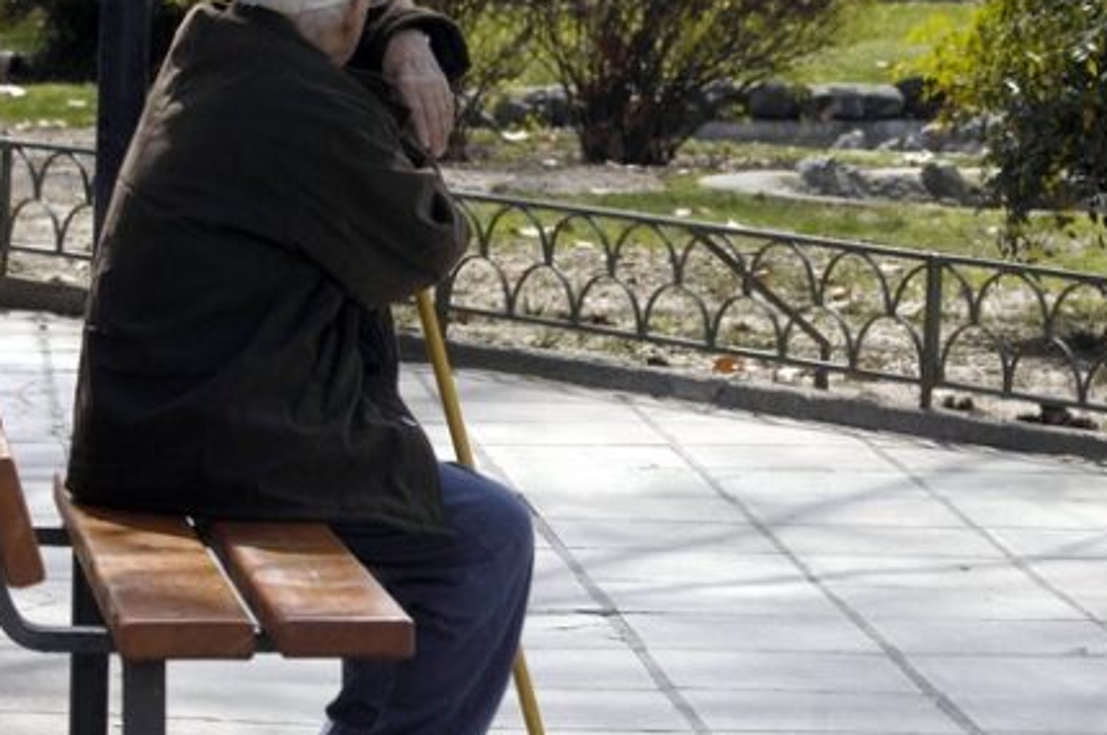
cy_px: 353
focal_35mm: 206
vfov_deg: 6.7
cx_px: 733
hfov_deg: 10.0
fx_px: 6327
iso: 100
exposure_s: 1/200
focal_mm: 92
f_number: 7.6
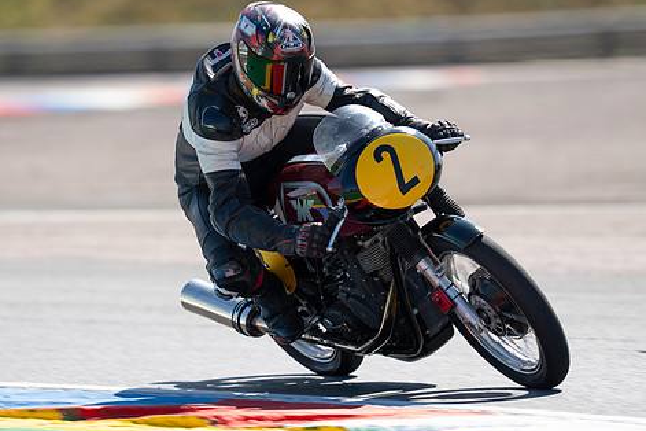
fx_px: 10174
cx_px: 271
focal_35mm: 567
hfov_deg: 3.6
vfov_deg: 2.4
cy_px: 162
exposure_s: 1/400
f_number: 3.5
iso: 64
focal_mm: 400
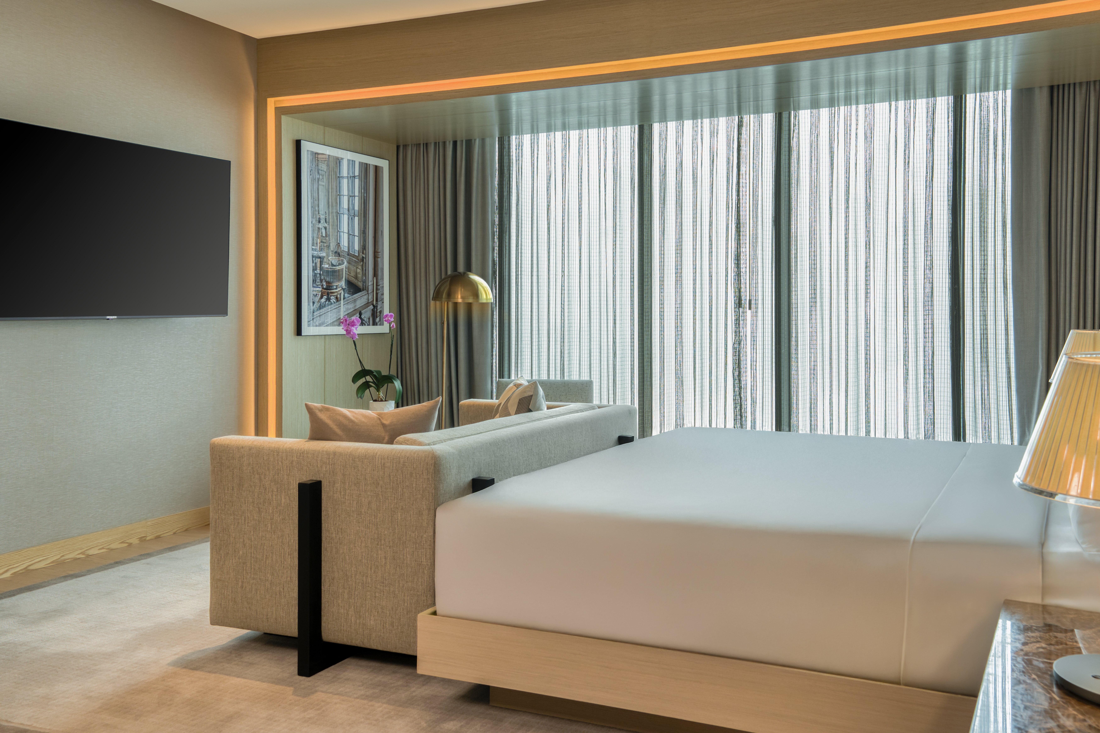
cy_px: 366
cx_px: 550
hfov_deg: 59.8
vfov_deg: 42.0
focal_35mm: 31
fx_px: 956
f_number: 6.3
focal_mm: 31.3
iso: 1000
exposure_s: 1/30
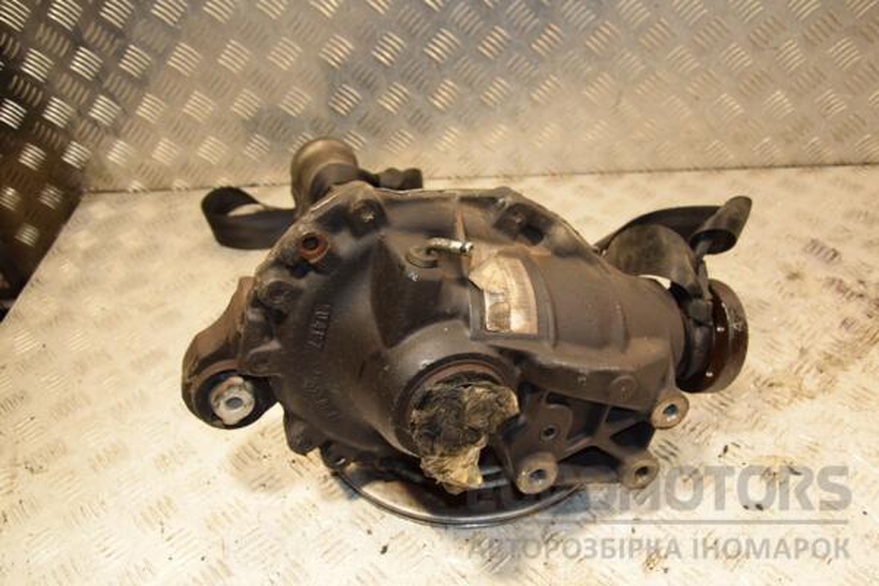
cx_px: 440
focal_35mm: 33
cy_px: 293
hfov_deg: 57.2
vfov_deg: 40.0
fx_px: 806
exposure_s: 1/160
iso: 800
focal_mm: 22
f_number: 5
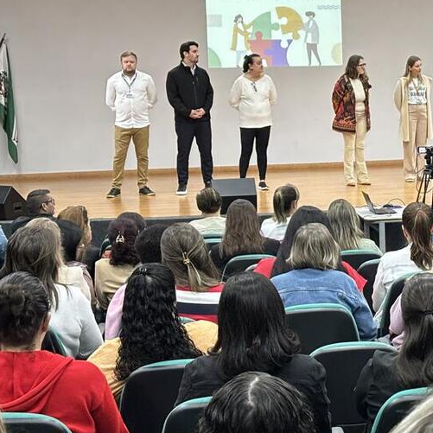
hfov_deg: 15.4
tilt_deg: -7.8
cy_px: 245
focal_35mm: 110
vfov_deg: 15.8
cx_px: 468
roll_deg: +1.4
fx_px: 1557
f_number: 1.6
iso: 320
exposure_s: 1/40
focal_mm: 5.96
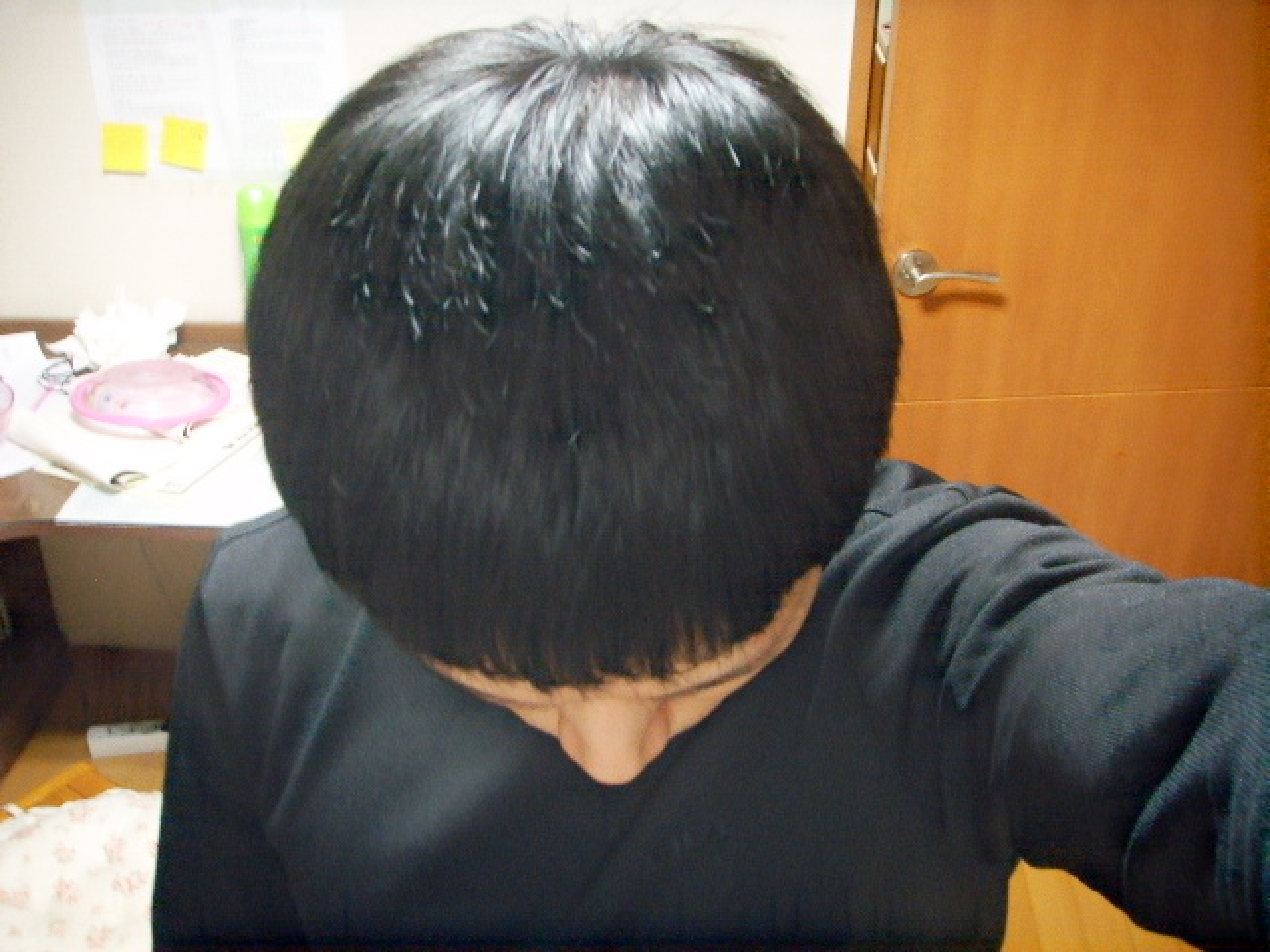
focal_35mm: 39
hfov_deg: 47.9
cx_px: 635
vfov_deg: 36.8
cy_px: 476
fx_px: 1431
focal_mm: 6.6
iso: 150
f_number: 3.5
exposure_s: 1/6
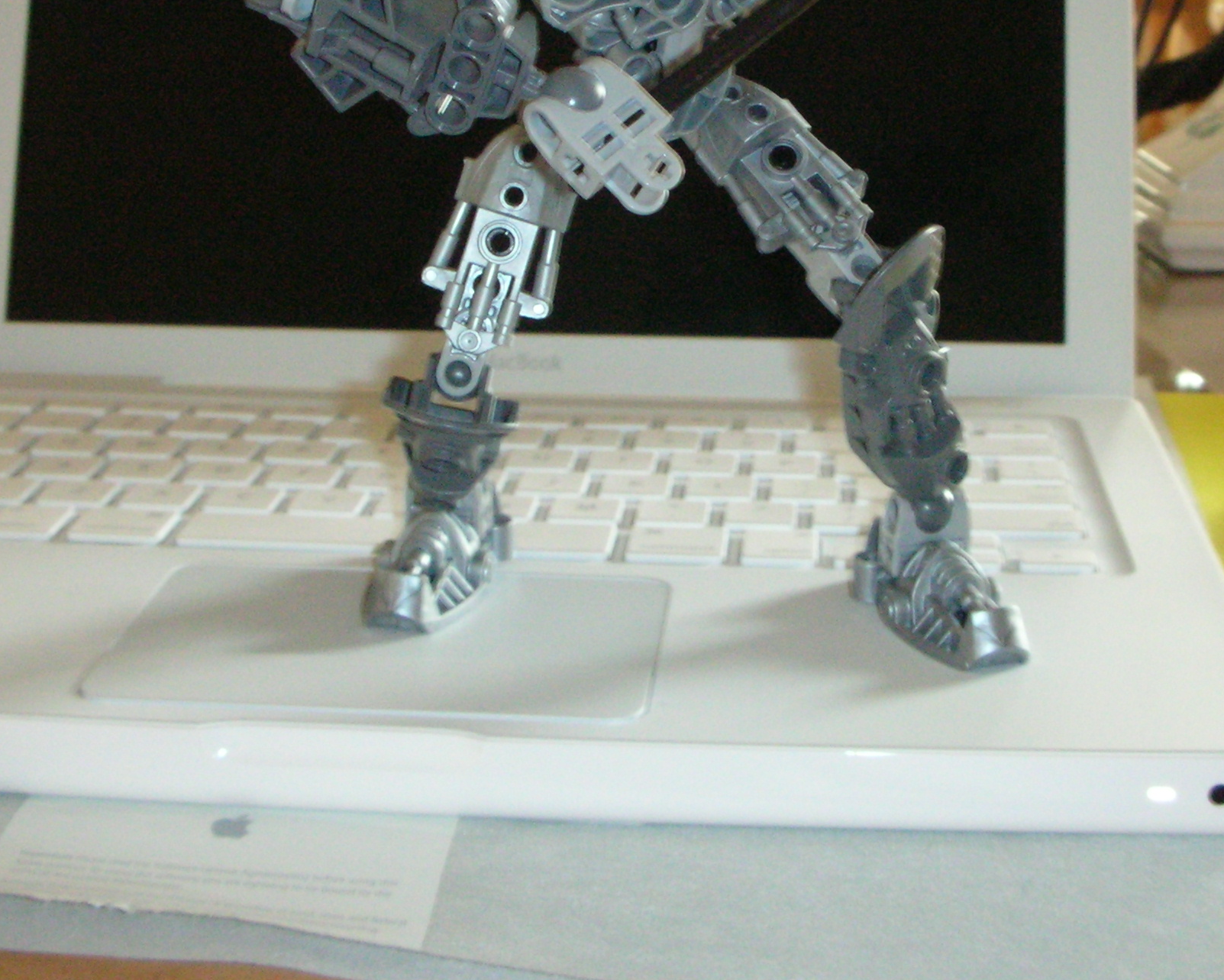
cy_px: 237
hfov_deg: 31.4
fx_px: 2174
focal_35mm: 60
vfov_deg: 25.1
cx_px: 659
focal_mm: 5.8
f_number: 3
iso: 200
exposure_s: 1/9.1
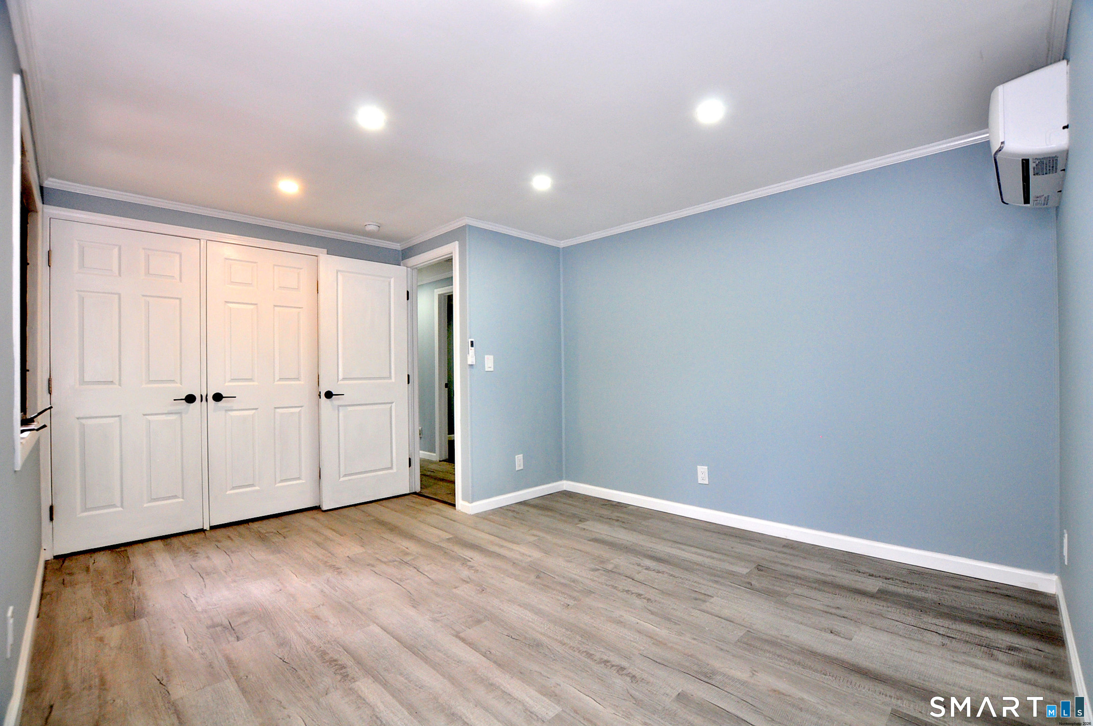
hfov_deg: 100.5
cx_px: 546
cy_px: 363
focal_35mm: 15
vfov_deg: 77.2
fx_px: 455
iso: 640
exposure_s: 1/60
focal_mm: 10
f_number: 5
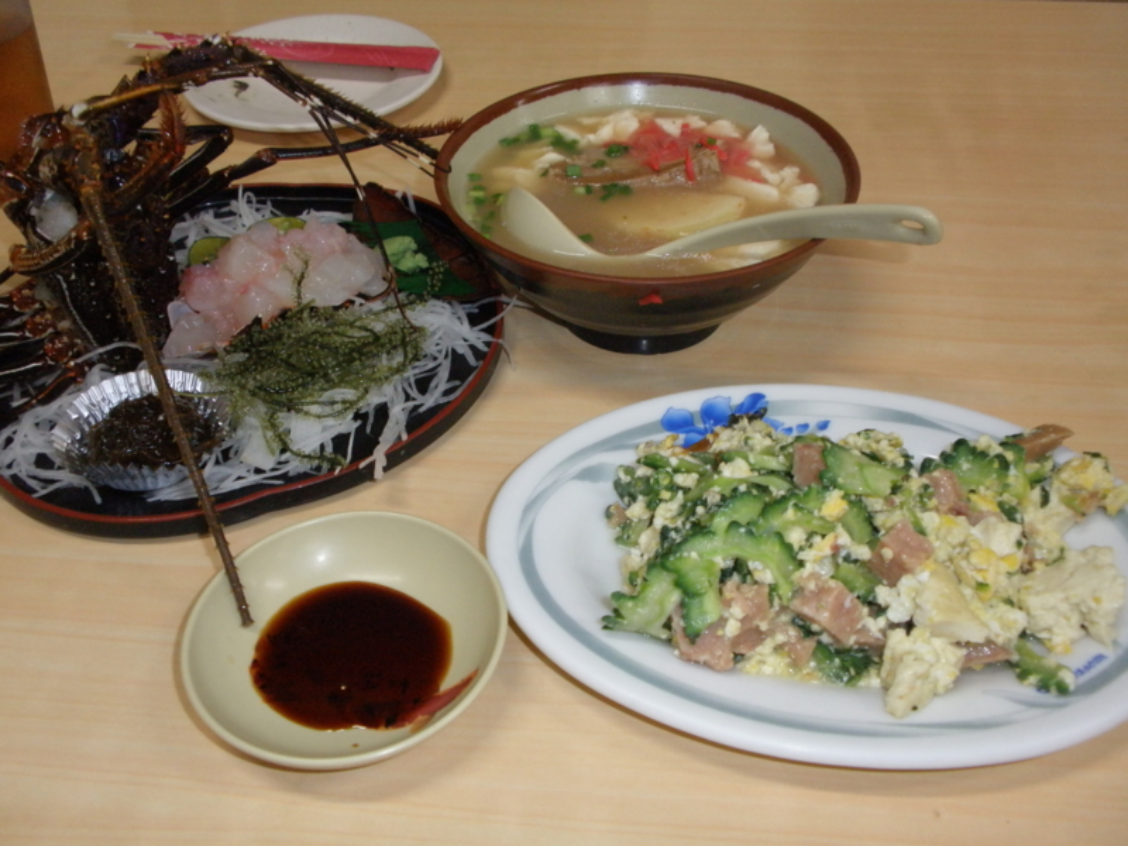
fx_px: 1206
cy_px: 423
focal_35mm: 37
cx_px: 564
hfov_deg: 50.1
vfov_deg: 38.7
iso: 200
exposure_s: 1/30
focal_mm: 6.6
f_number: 3.5
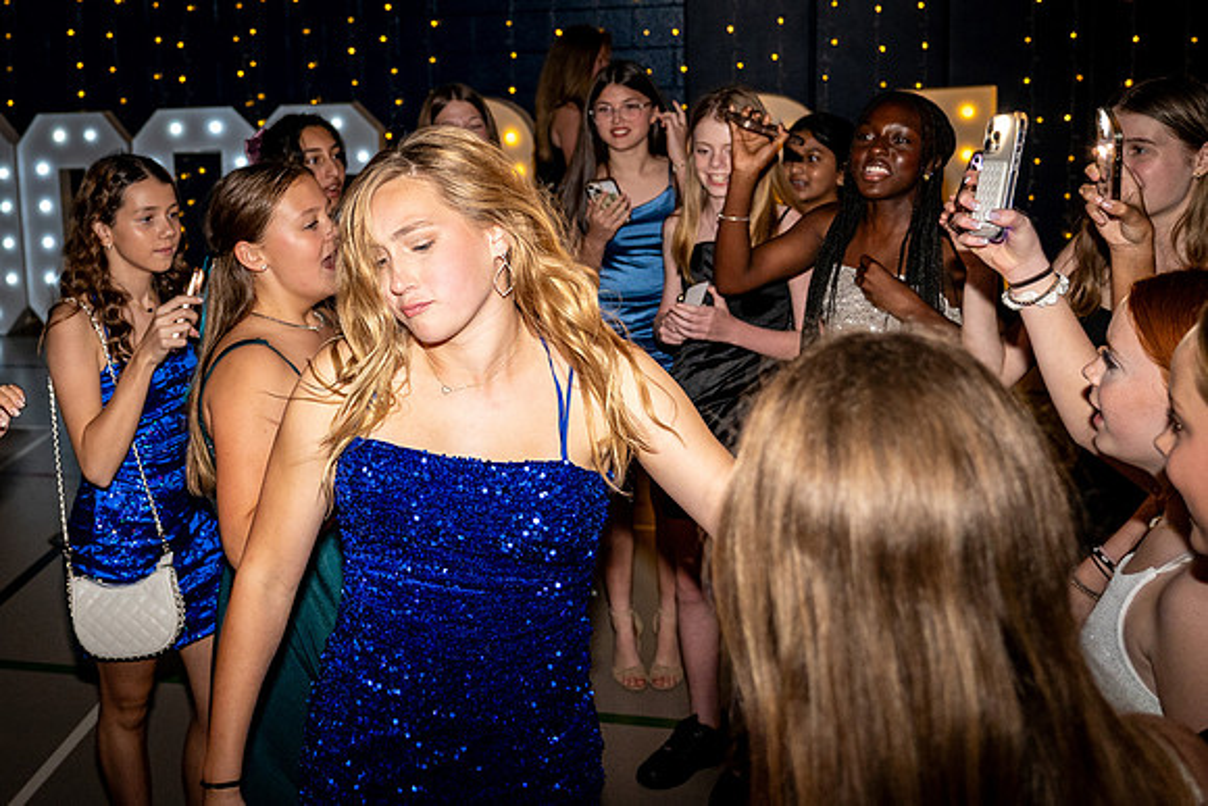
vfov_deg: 28.7
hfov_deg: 41.2
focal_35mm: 47
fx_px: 1561
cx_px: 318
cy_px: 245
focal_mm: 31
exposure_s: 1/100
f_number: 4
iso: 1250
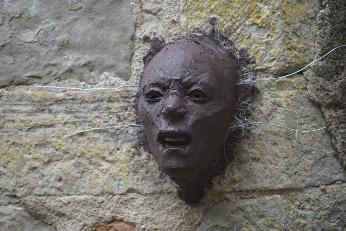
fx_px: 673
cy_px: 116
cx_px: 173
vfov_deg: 19.5
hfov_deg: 28.8
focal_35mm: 70
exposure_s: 1/160
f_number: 5.6
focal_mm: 70
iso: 400
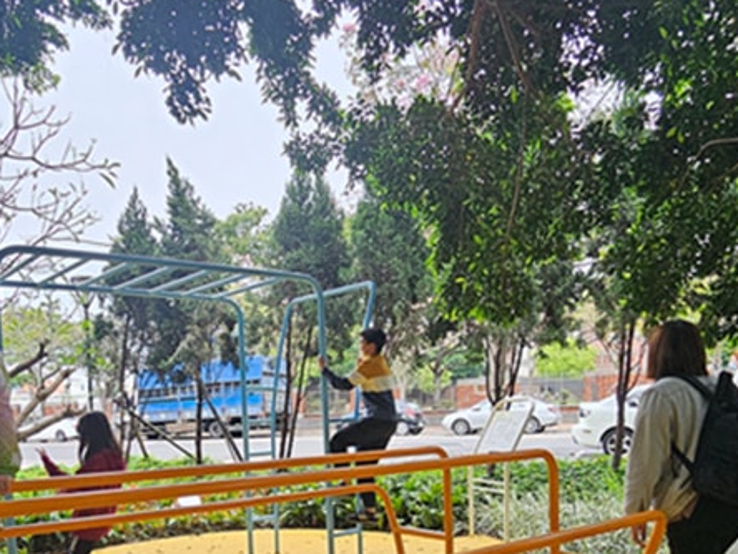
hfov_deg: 59.3
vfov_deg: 44.1
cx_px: 284
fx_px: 640
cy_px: 458
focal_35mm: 30
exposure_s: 1/357
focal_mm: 2.2
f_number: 2.2
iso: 50
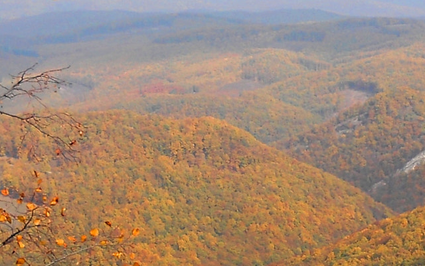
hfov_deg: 14.9
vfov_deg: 9.4
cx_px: 387
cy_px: 148
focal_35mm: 139
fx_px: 1610
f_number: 5.5
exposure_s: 1/320
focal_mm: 6.72
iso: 80
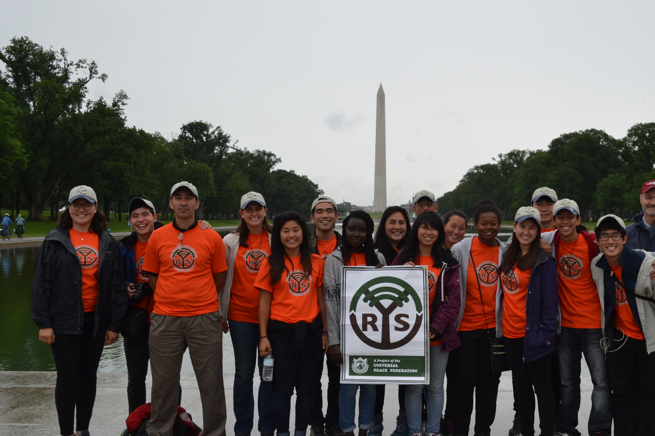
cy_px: 225
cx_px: 383
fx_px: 873
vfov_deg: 28.1
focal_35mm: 48
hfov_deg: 41.0
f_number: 7.1
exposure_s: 1/200
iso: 100
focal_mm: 26
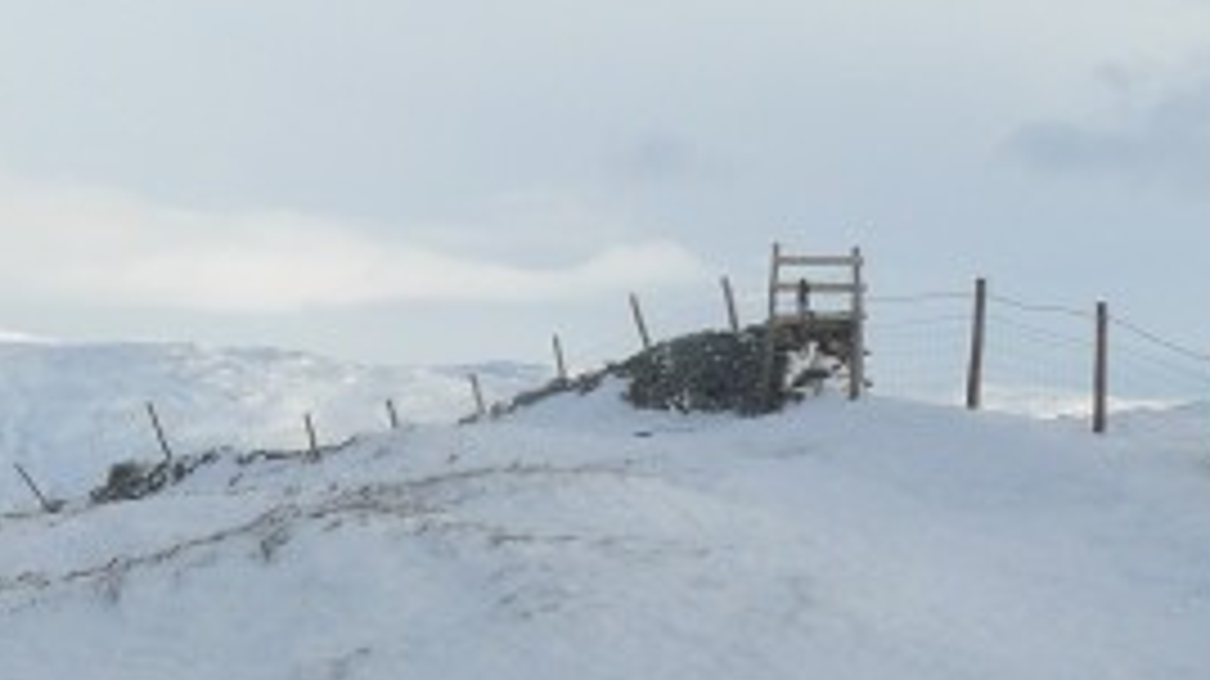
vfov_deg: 10.7
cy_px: 757
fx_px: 3592
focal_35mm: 112
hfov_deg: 18.0
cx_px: -310
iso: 100
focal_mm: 6
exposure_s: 1/400
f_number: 5.6
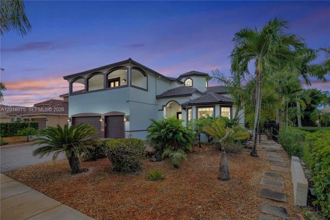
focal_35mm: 16
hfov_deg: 96.8
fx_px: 147
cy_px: 110
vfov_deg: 73.7
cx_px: 165
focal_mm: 16
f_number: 8
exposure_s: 1/60
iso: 100
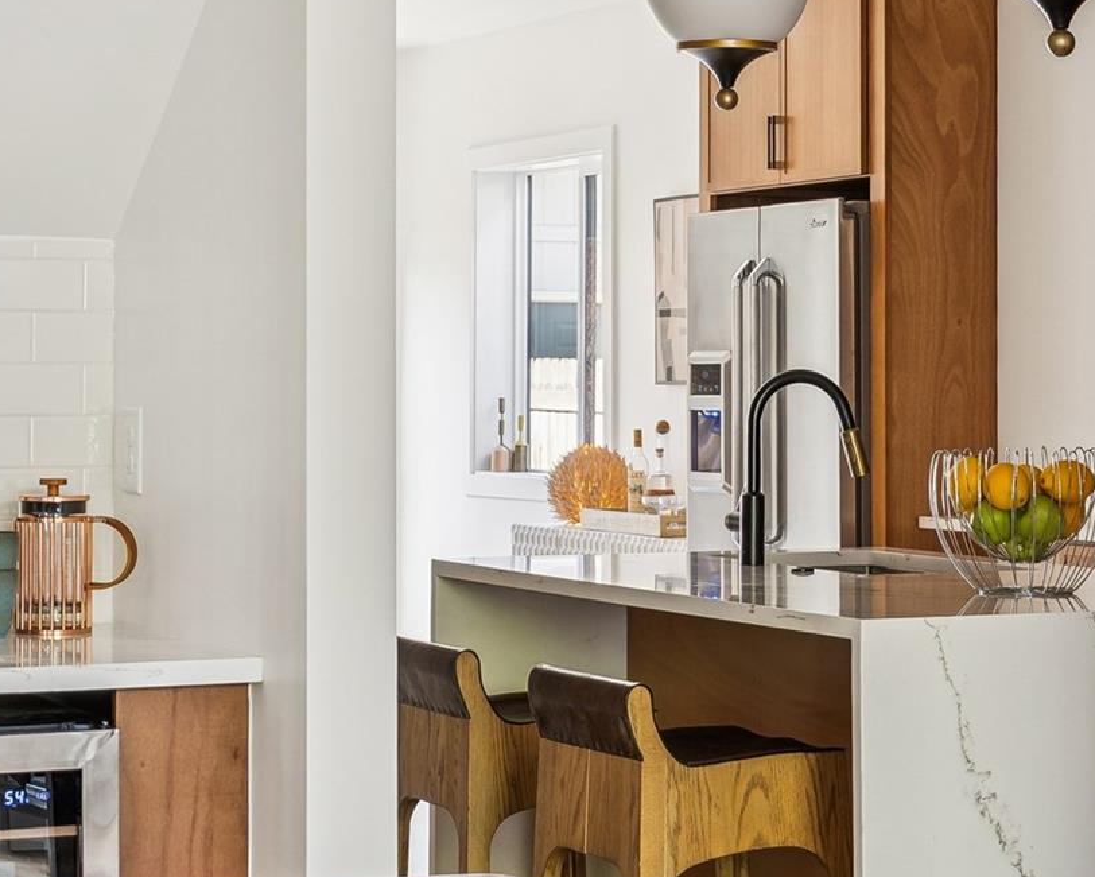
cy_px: 314
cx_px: 698
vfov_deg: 16.0
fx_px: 3112
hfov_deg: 19.9
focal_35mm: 96
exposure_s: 1/20
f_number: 4
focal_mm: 35
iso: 200
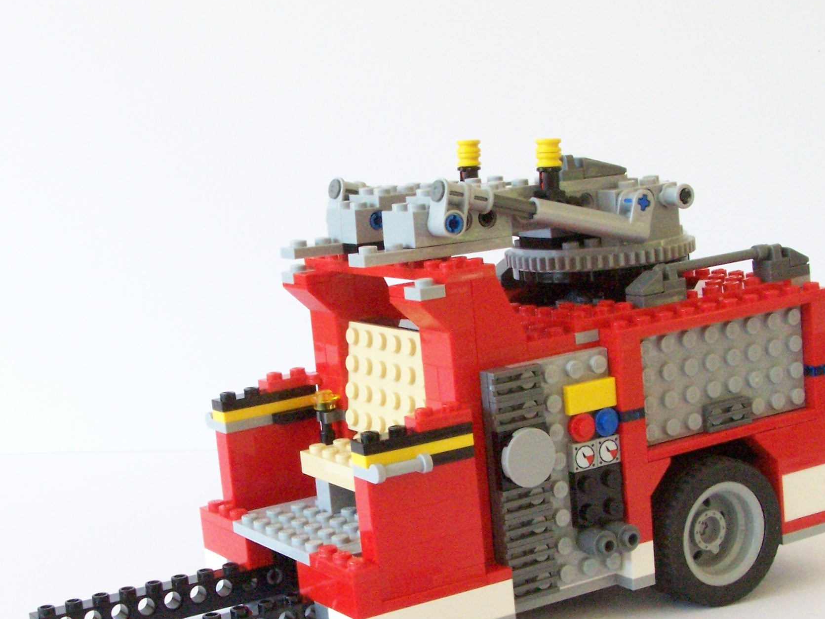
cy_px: 383
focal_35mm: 74
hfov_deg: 26.3
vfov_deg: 19.9
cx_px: 415
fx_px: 1764
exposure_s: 1/45
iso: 400
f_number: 5.6
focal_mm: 8
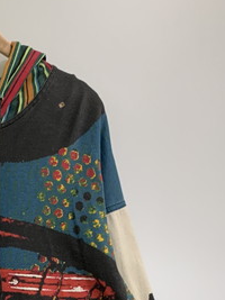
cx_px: -44
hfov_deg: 18.0
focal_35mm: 78
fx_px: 677
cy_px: 343
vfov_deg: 23.3
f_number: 1.8
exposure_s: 1/60
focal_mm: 4.25
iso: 200
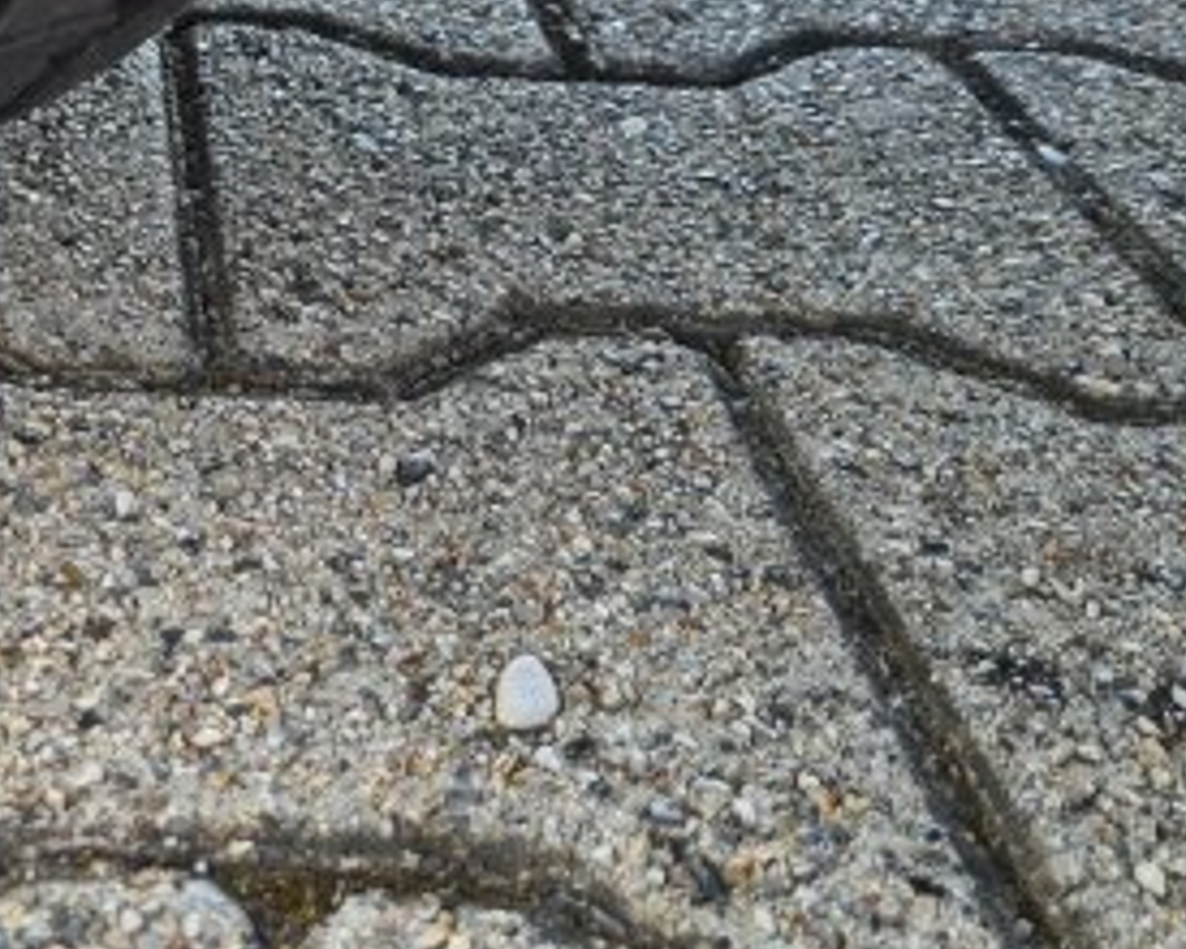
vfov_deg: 25.6
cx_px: 9
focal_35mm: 59
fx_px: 2071
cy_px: 289
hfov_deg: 29.9
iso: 50
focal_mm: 5.4
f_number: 1.8
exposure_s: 1/106
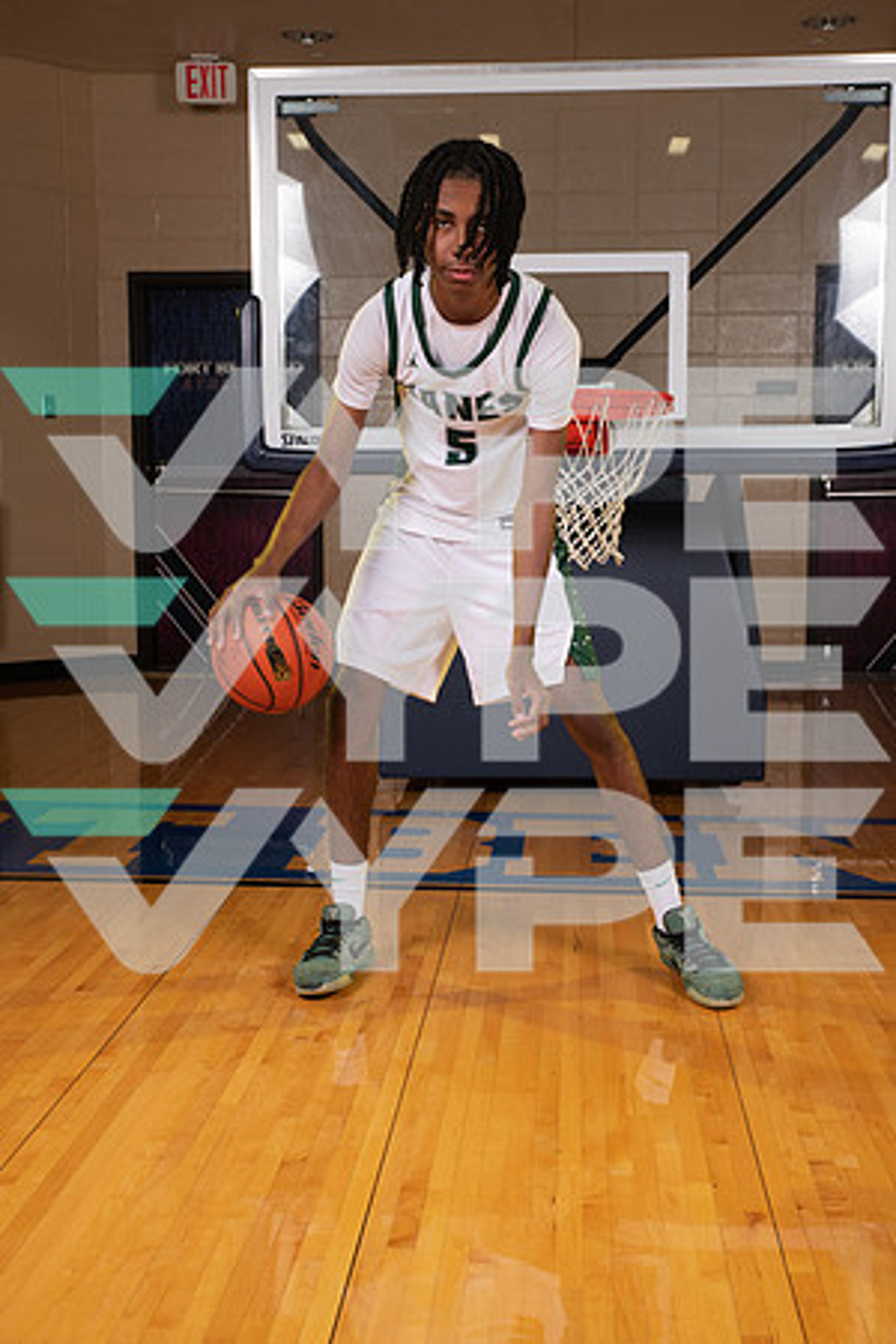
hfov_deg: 31.9
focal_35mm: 42
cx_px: 448
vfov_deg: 46.4
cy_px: 672
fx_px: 1568
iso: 320
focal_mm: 42
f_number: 7.1
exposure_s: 1/320
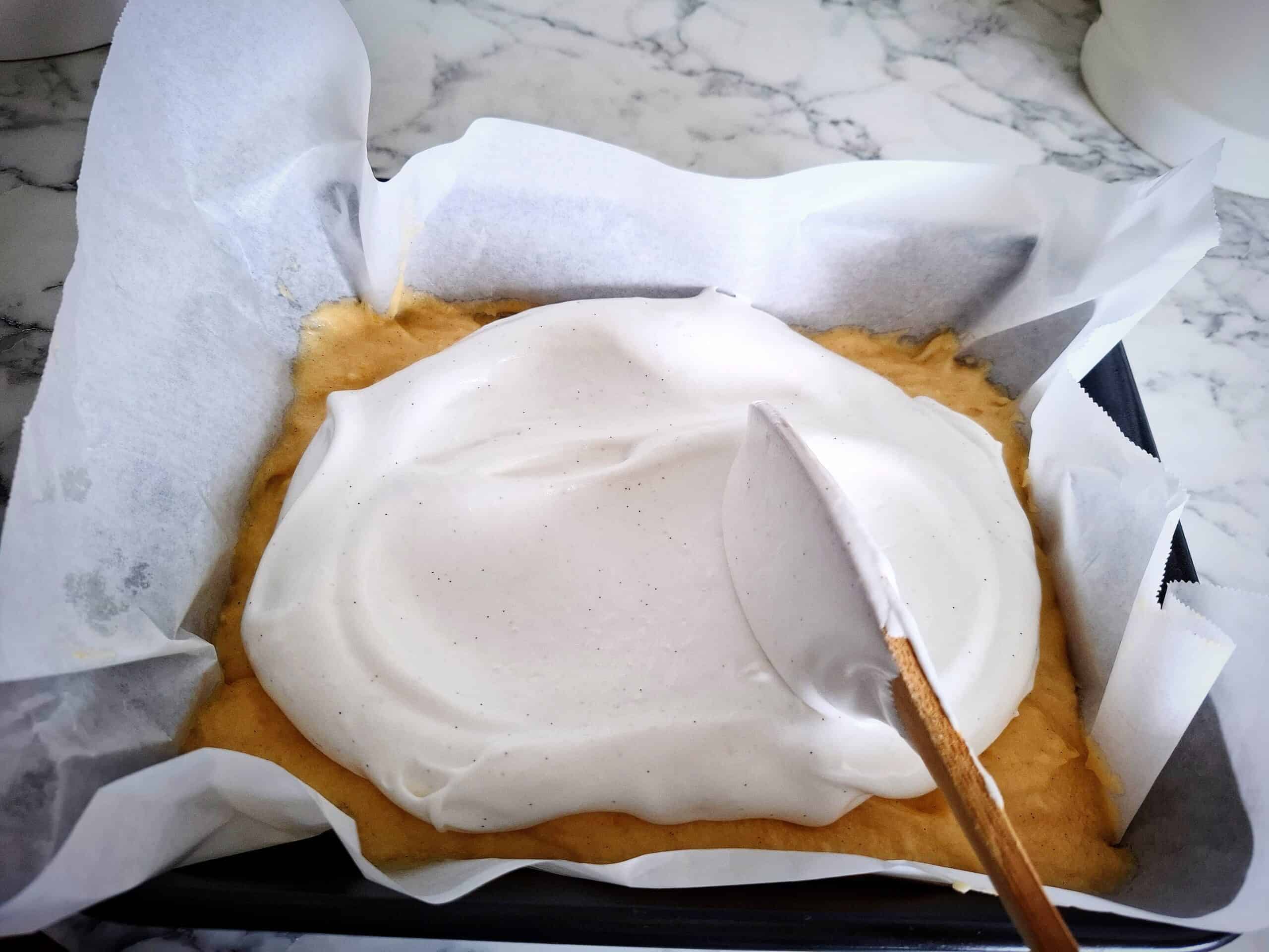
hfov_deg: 73.9
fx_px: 843
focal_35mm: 23
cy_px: 476
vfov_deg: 58.9
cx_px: 634
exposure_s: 1/50
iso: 160
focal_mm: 5.54
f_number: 1.8
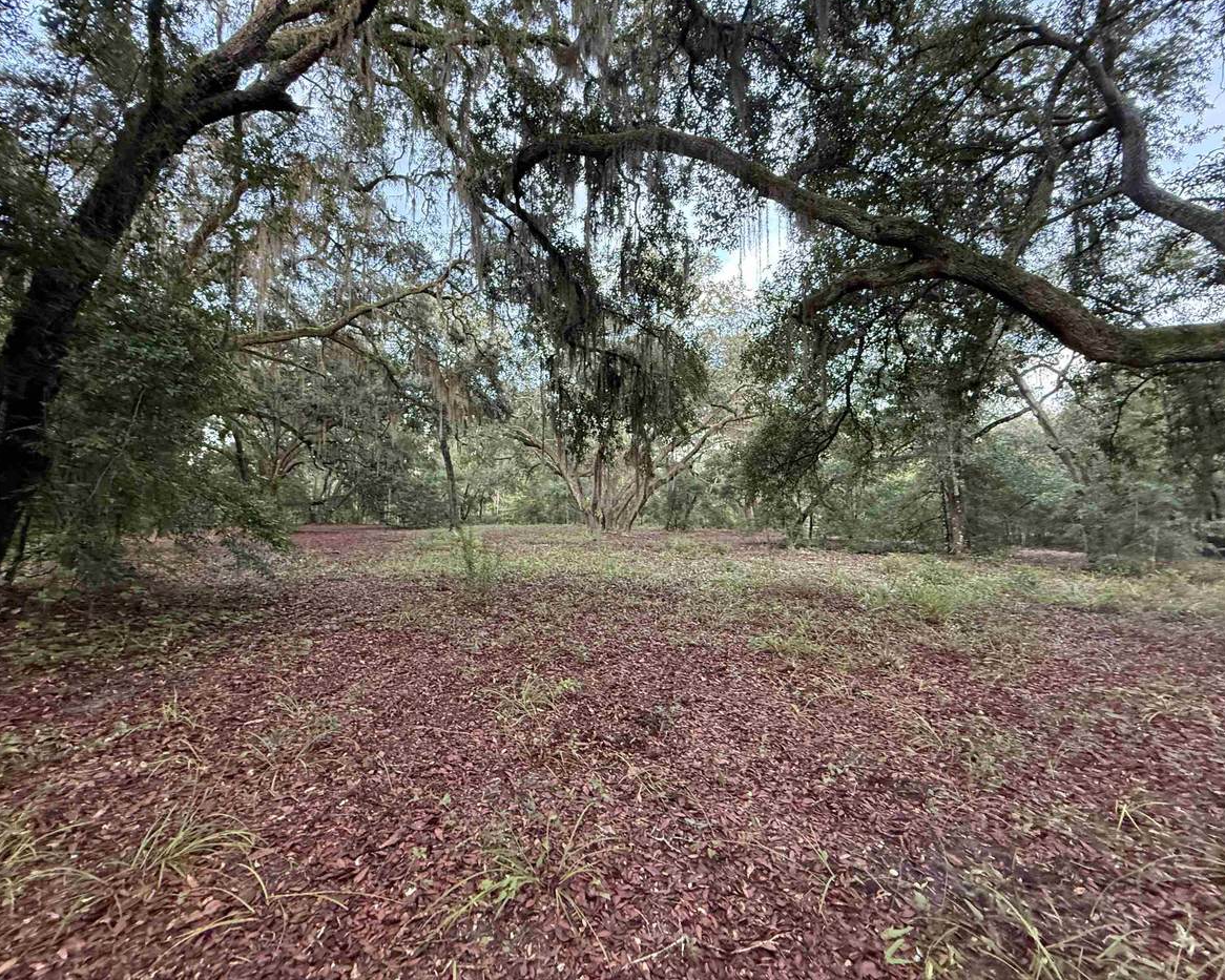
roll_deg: +0.0
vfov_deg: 84.0
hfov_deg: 96.7
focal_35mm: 15
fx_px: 544
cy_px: 477
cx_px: 584
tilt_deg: +3.6
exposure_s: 1/63
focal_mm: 2.22
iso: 400
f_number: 2.2
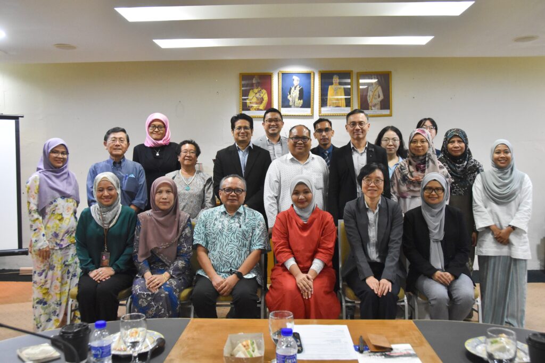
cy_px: 182
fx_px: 500
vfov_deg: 40.0
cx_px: 272
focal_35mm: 33
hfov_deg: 57.2
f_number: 5
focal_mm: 22
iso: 3200
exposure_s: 1/100
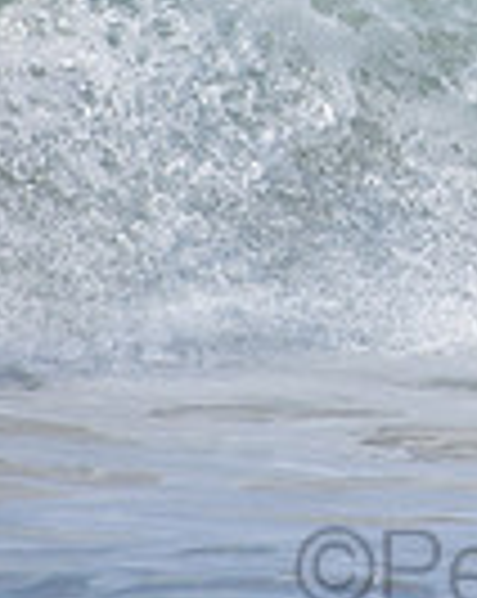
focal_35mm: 2049
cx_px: 644
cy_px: -178
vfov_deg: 0.9
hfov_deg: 0.8
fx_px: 36241
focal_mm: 500
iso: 220
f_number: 5.6
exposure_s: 1/2000
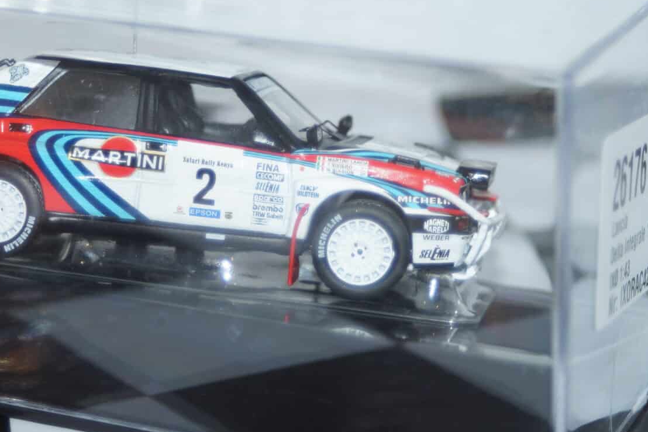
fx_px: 1998
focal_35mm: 111
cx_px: 268
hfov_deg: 18.4
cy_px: 249
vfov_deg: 12.3
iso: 320
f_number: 5.6
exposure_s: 1/80
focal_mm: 60
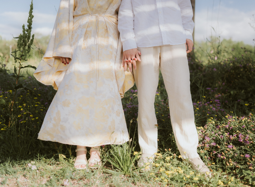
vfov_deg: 37.7
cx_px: 141
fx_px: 274
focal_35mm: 37
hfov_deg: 49.8
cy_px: 94
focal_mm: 35
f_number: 1.4
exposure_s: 1/4000
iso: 160
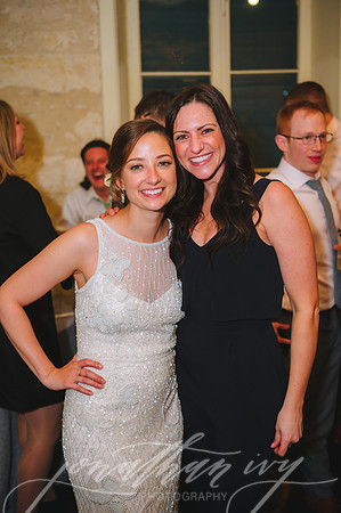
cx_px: 170
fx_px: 627
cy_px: 256
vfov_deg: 44.5
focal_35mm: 44
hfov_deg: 30.4
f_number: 2.8
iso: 2000
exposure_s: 1/80
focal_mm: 44
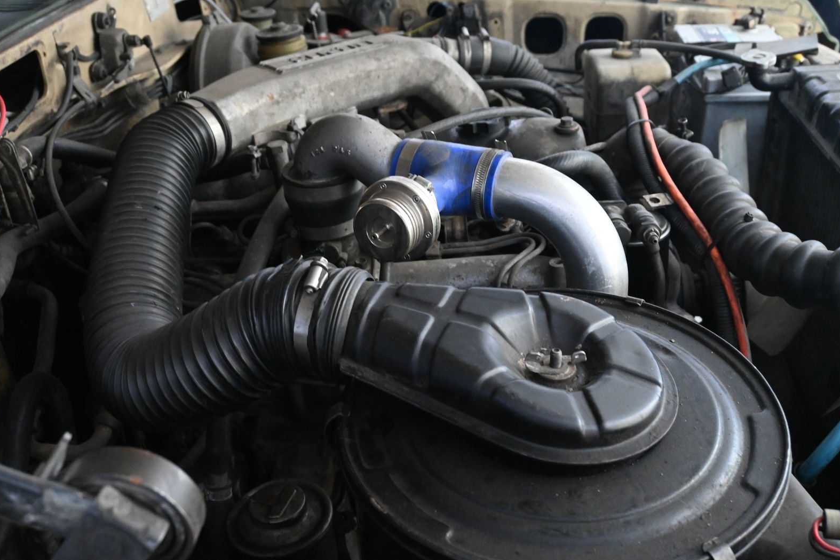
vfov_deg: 37.3
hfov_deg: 53.8
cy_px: 279
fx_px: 829
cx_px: 426
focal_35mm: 36
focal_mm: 23
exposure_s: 1/100
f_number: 5
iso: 4000
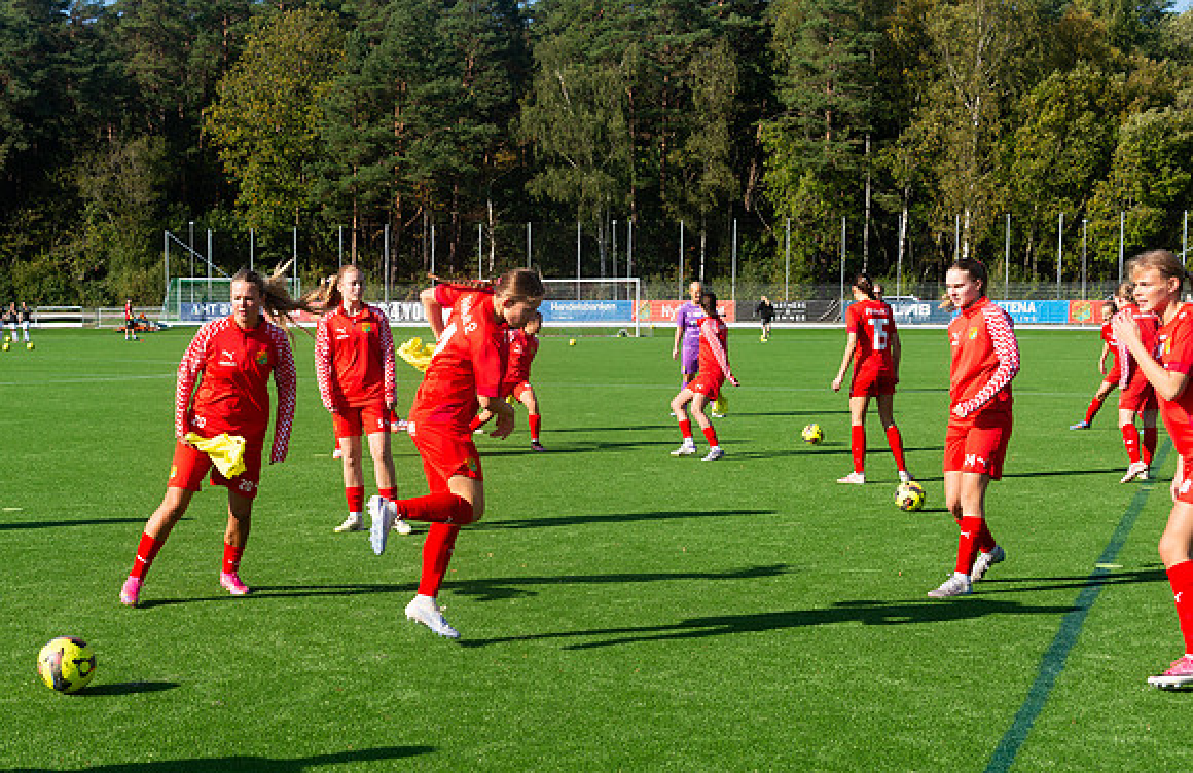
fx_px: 1904
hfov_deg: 34.3
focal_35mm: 58
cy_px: 543
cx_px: 354
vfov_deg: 22.8
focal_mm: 40
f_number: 4
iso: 180
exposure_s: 1/1250
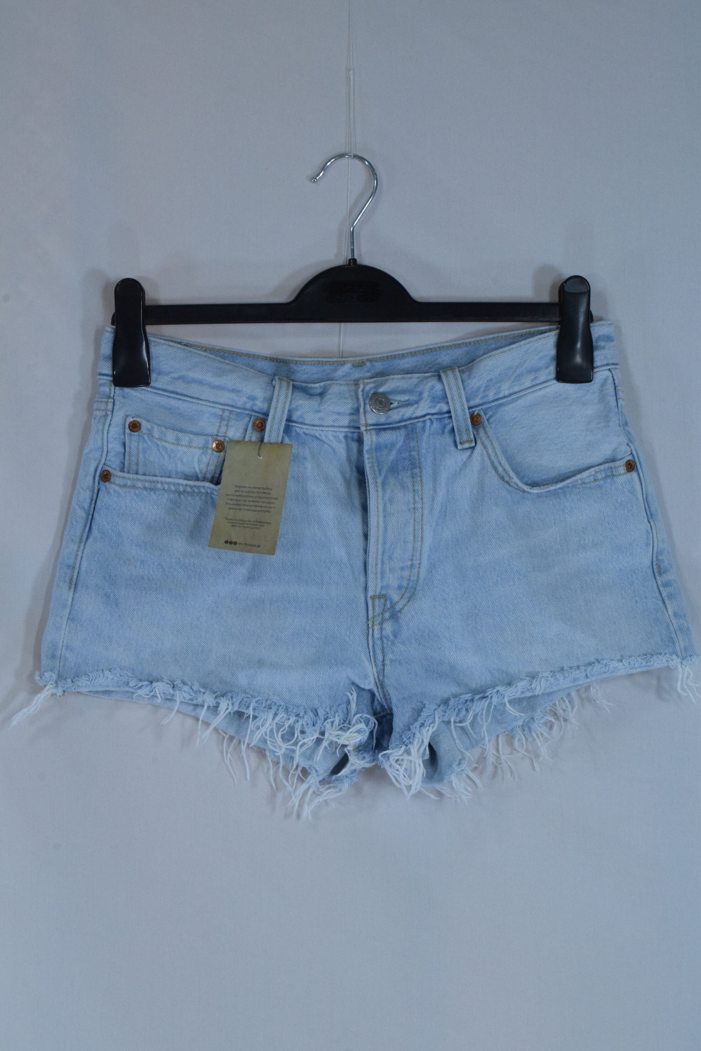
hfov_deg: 18.9
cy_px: 526
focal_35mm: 72
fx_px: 2101
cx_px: 350
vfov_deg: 28.1
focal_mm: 48
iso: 3200
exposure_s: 1/200
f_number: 18
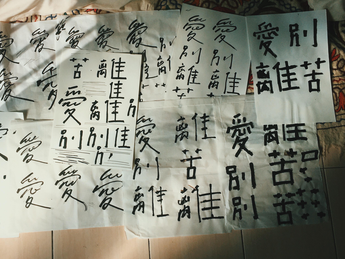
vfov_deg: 36.6
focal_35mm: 39
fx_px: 389
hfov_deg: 47.5
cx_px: 136
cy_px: 95
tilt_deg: -78.9
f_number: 2.2
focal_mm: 4.15
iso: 25
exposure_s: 1/1012
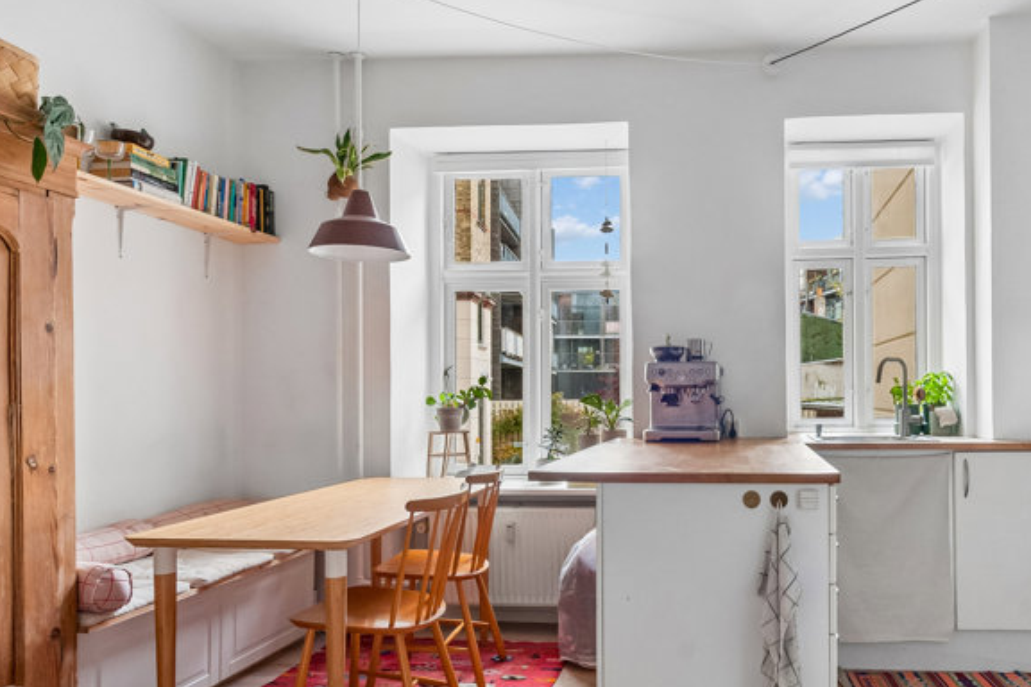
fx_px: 716
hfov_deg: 69.7
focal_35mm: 25
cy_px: 394
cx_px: 677
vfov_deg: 51.1
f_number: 10
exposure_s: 1.6
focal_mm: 12
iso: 400
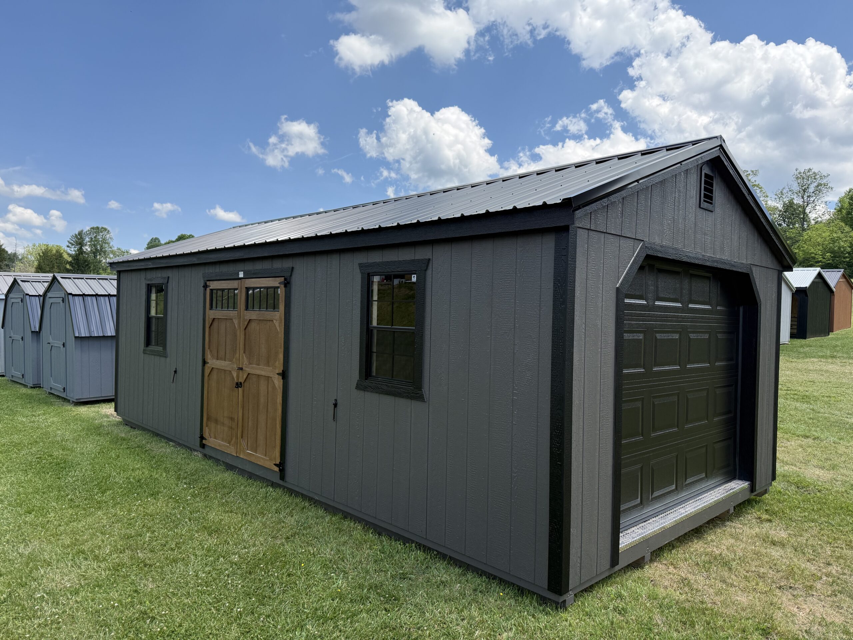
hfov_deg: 71.6
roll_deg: -1.0
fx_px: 591
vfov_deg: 56.8
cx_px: 426
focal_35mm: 24
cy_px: 320
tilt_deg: +0.9
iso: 100
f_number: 1.78
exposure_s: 1/3584
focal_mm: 6.76
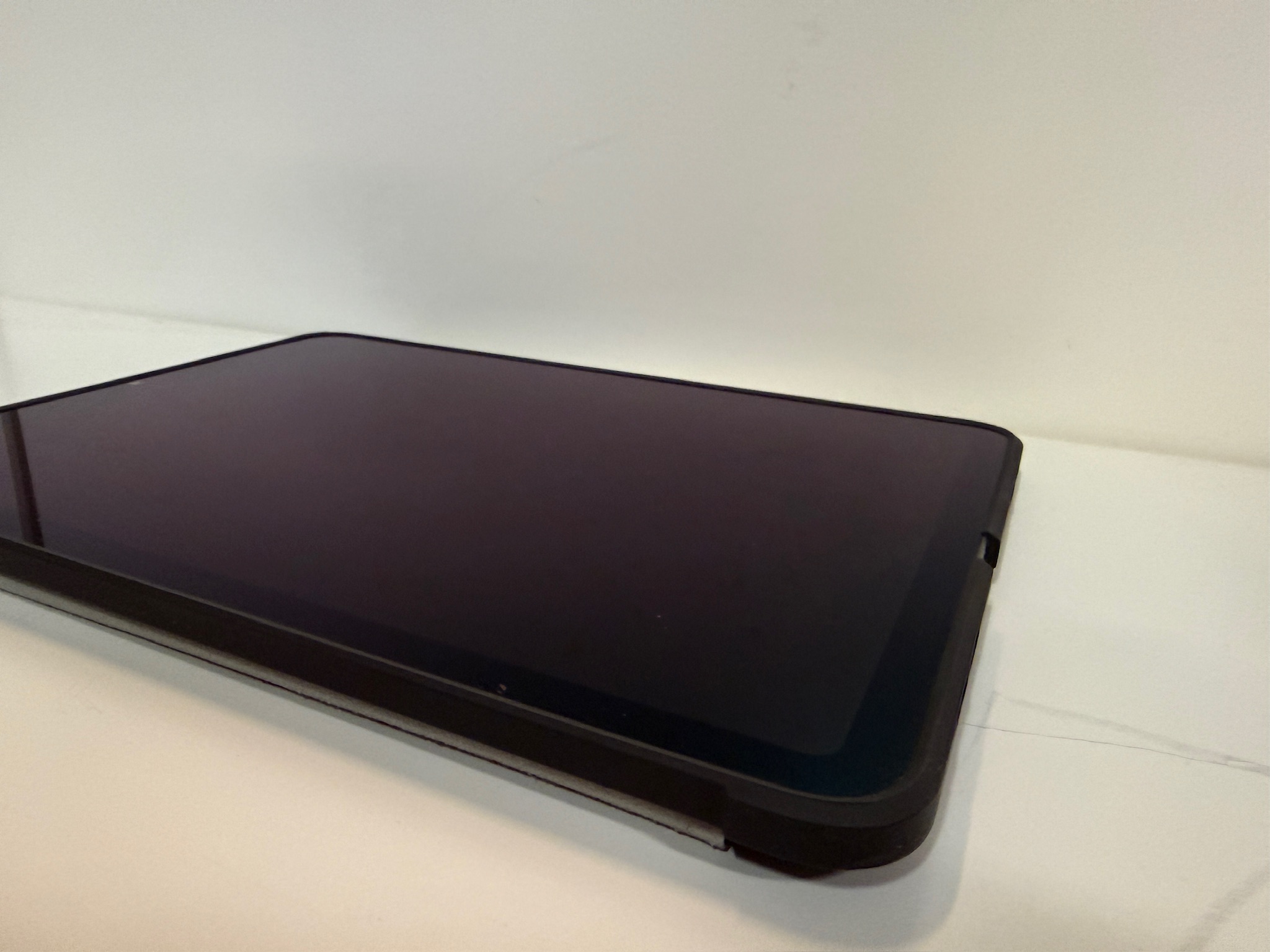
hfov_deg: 71.6
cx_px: 635
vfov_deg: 56.8
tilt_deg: -20.4
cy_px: 476
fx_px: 881
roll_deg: -1.1
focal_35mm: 24
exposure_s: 1/50
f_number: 2.2
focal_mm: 2.22
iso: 500
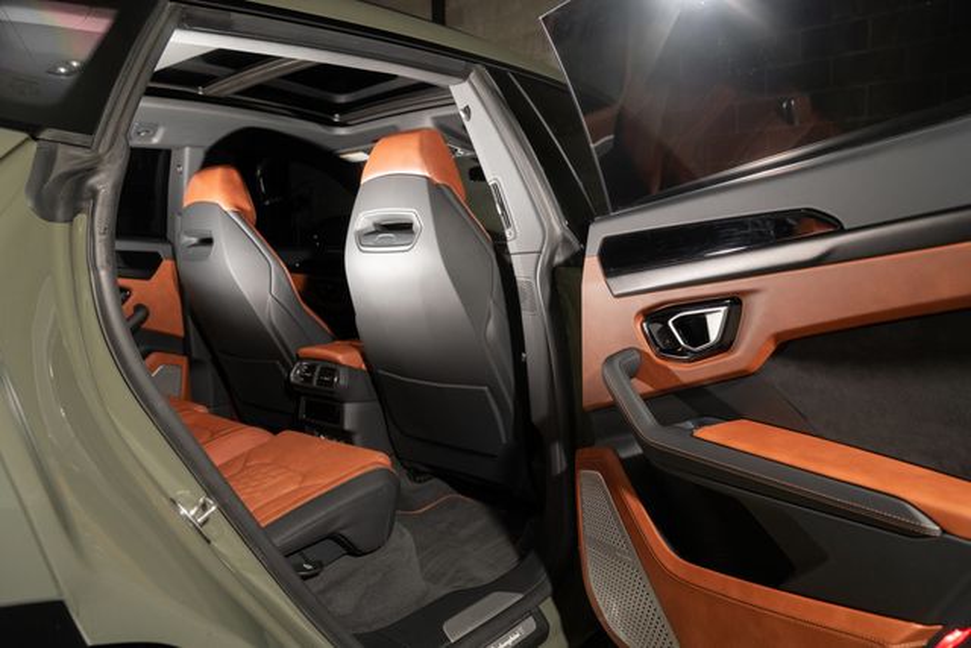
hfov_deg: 71.5
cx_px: 486
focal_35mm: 25
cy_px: 324
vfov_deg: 51.3
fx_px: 674
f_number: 5
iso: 400
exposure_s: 1/50
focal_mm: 25
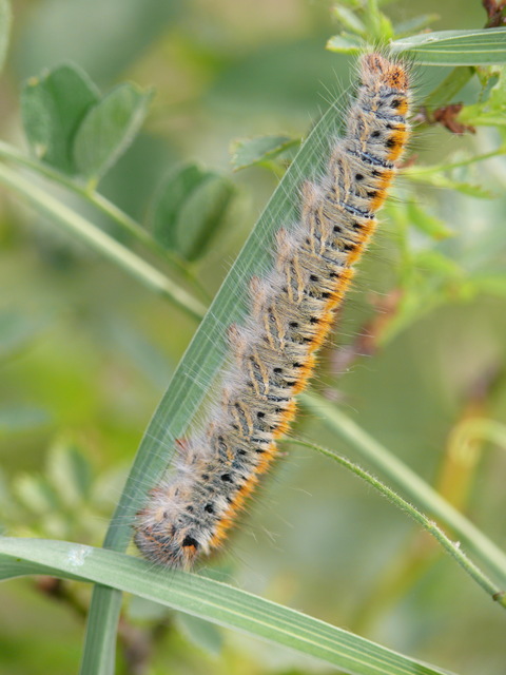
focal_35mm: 244
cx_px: 253
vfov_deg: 8.1
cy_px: 338
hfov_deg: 6.1
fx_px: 4756
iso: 100
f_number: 4
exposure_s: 1/125
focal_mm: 51.6
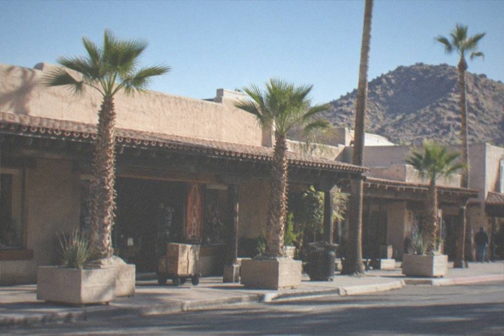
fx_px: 658
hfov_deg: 41.9
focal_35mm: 47
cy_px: 168
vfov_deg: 28.6
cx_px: 252
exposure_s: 1/1250
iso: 400
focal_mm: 47
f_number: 4
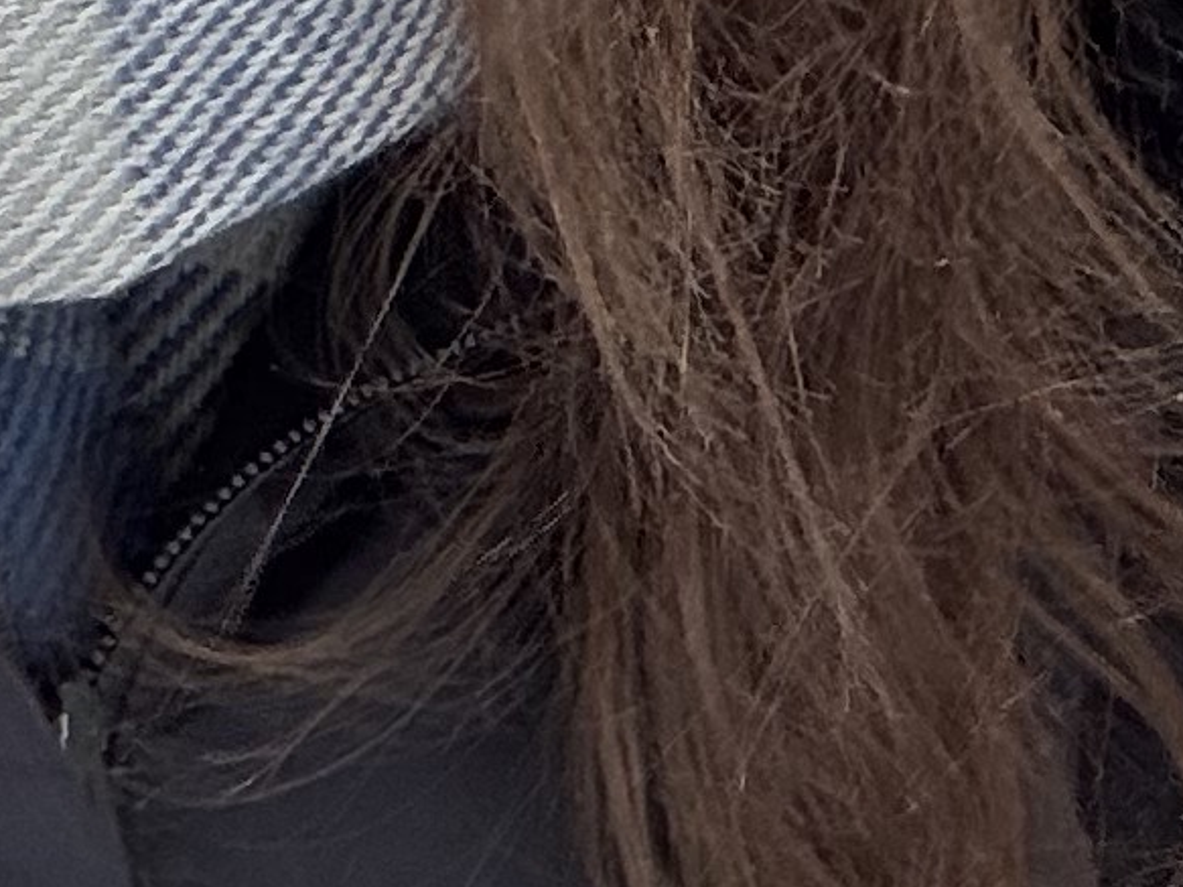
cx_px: 2459
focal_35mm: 159
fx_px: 5433
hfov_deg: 11.1
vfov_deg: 8.2
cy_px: -1624
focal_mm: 2.69
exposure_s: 1/947
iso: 40
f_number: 1.9
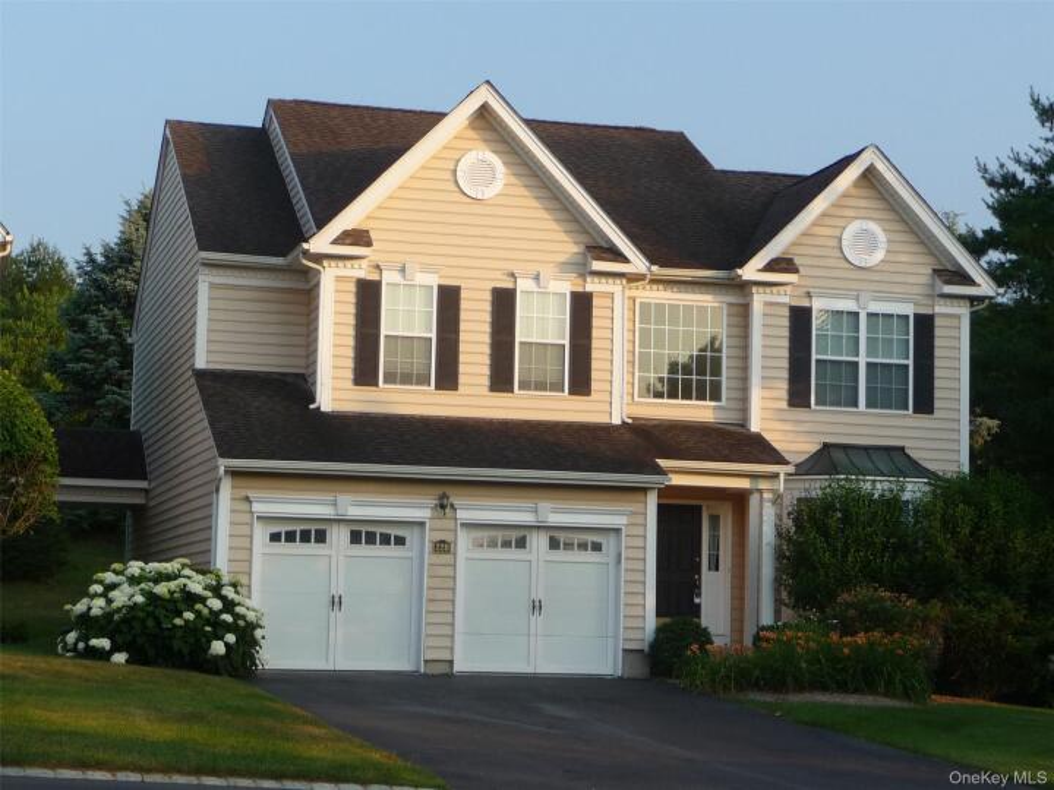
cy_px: 395
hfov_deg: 26.0
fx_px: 2284
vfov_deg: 19.6
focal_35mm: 75
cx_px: 527
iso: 100
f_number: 4.3
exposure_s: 1/125
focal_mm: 9.3
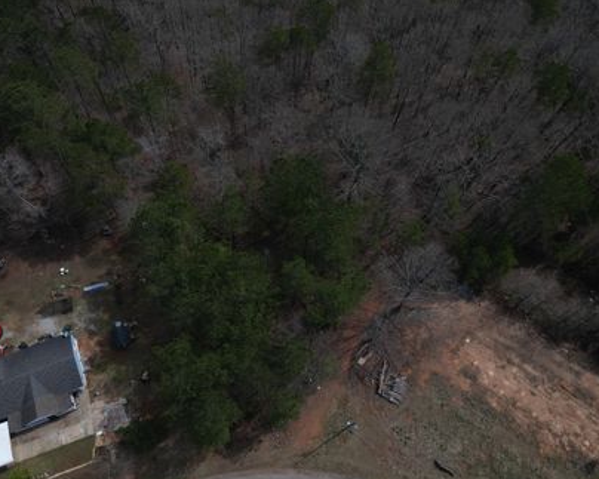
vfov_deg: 49.9
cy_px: 248
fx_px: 514
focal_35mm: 29
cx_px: 261
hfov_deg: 60.2
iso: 200
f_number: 1.7
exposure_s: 1/100
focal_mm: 6.72
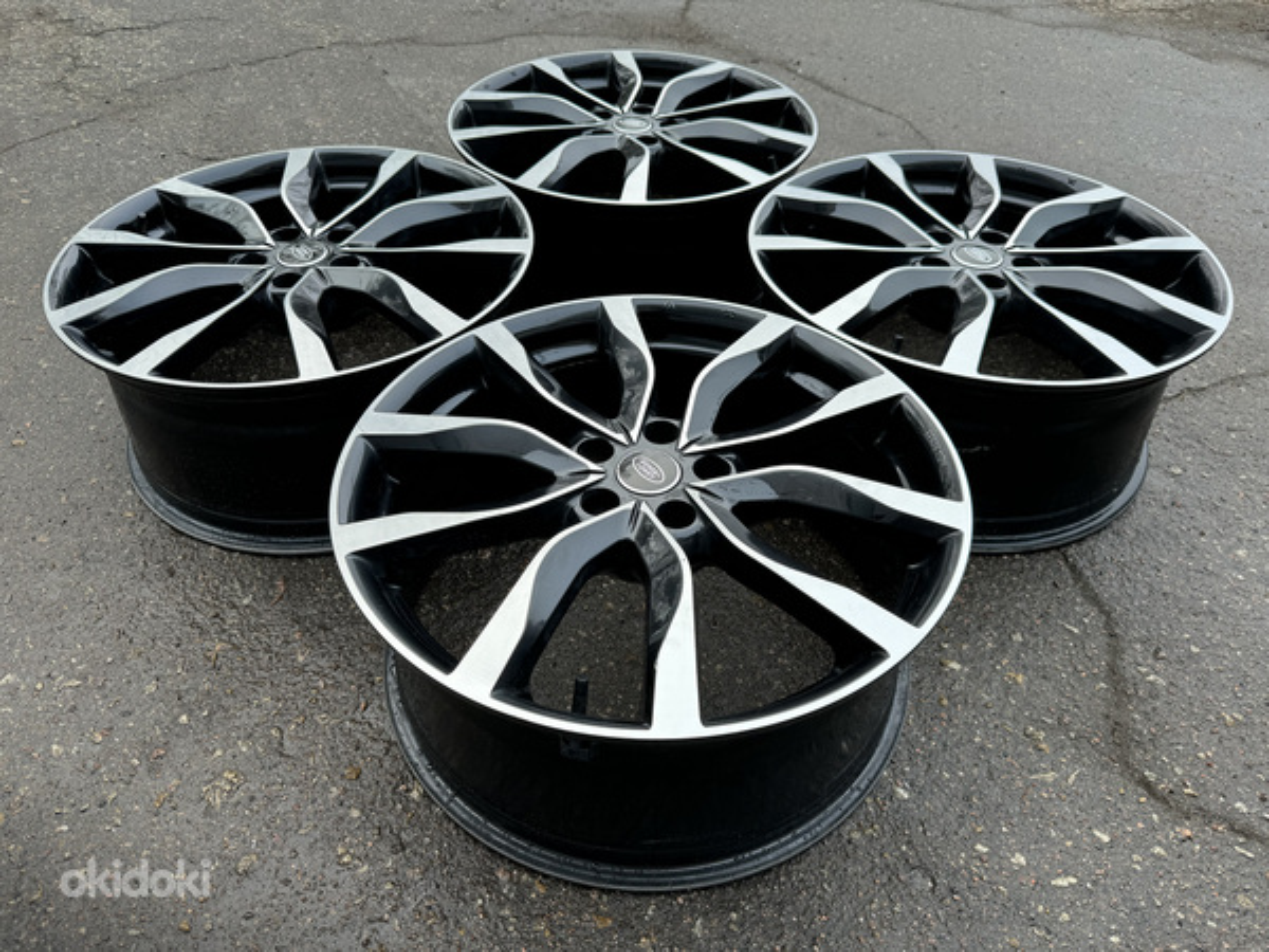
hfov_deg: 71.6
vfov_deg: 56.8
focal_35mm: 24
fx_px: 880
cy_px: 476
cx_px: 634
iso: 80
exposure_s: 1/121
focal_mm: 6.76
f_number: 1.78
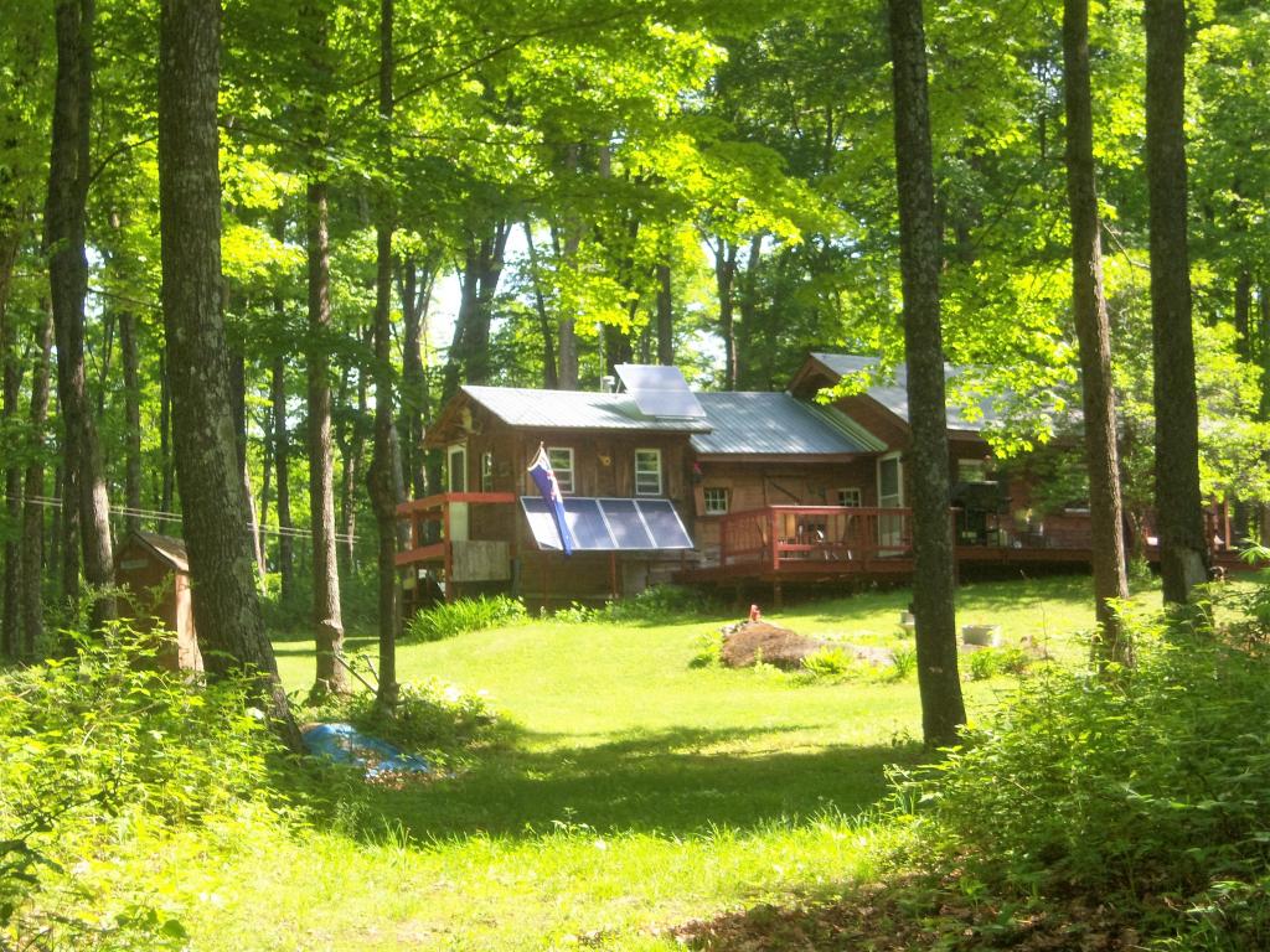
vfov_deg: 21.9
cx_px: 635
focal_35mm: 67
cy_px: 476
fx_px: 2458
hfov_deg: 29.0
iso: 80
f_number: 4
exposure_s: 1/160
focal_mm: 14.1
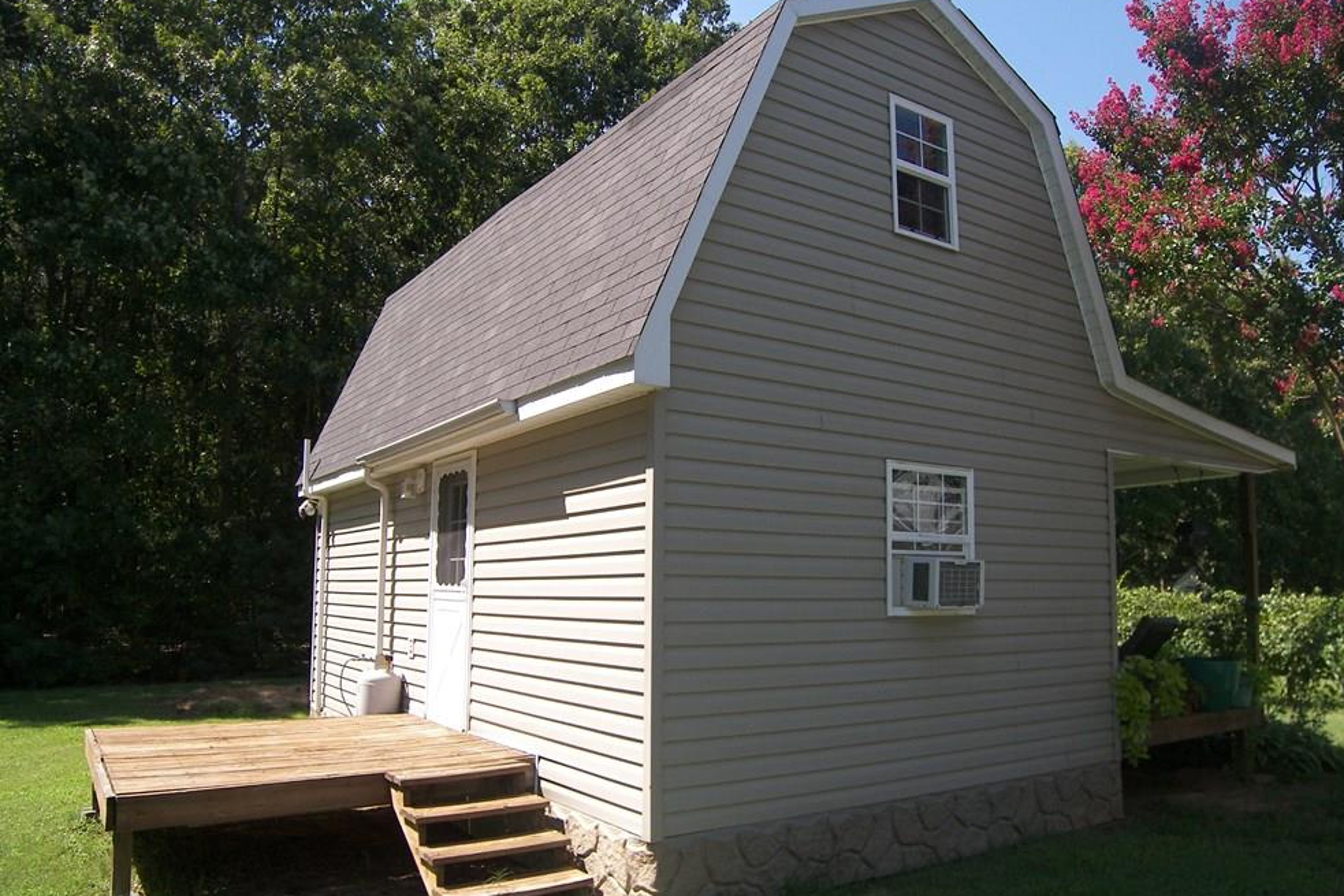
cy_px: 506
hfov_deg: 69.4
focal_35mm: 26
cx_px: 656
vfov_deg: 49.4
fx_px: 970
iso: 100
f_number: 2.8
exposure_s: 1/800
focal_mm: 5
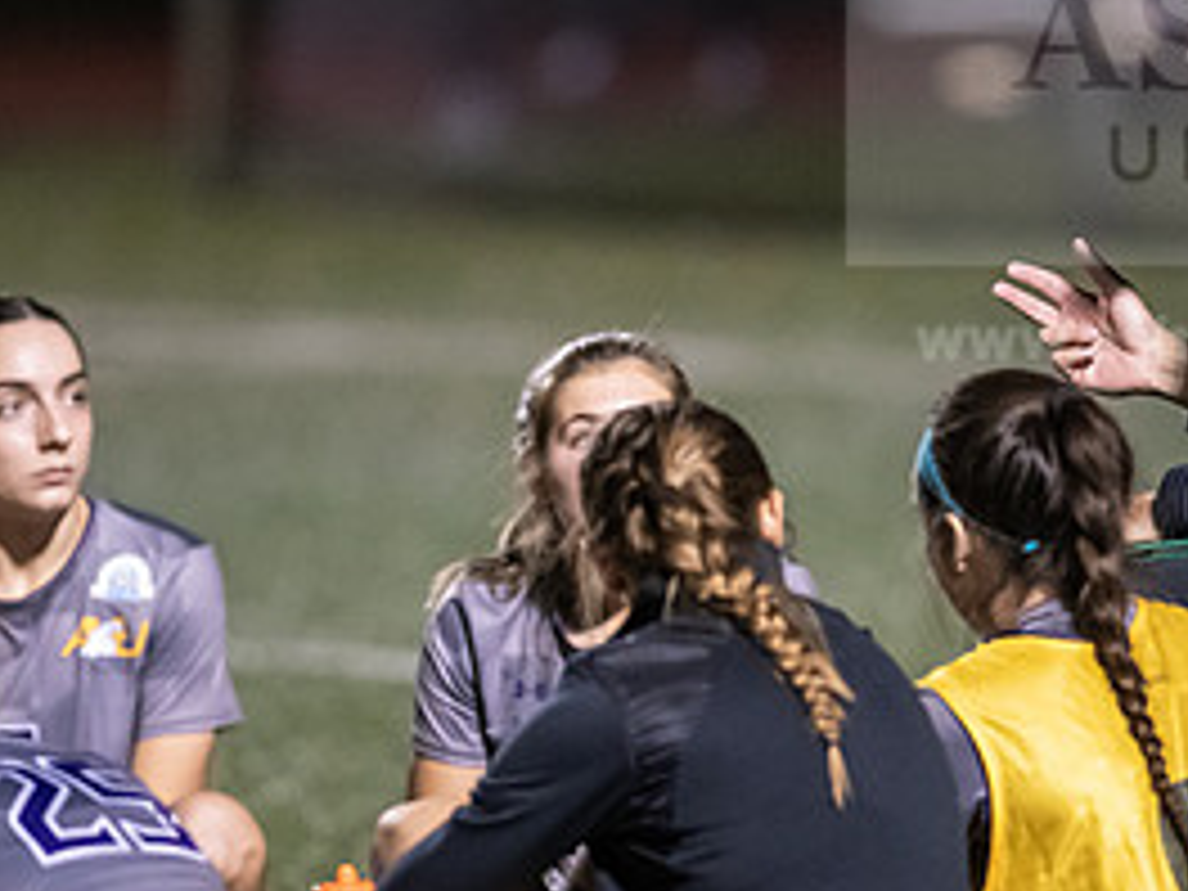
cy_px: 434
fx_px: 21758
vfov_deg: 2.3
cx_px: 711
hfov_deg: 3.1
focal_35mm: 634
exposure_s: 1/800
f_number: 2.8
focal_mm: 300
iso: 8000
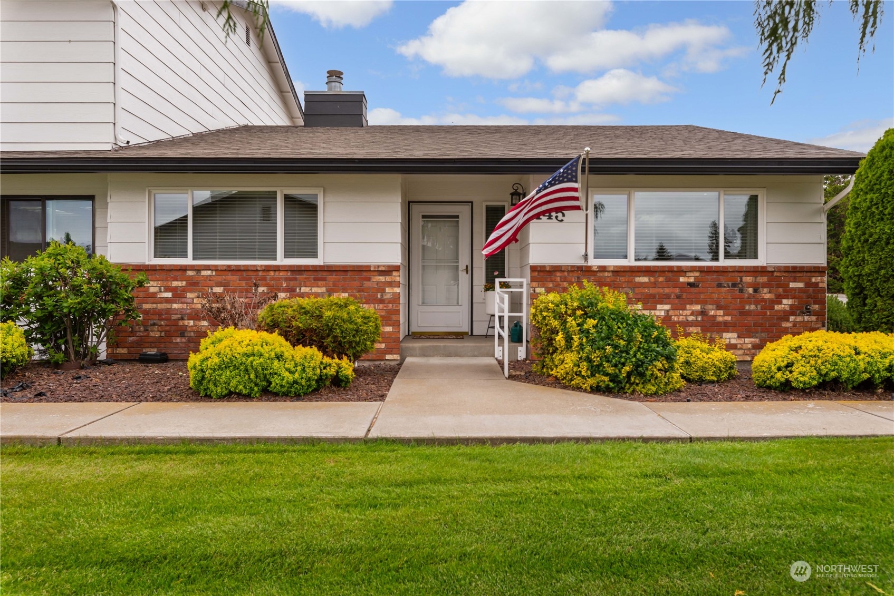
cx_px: 447
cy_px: 298
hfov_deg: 73.7
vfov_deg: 53.2
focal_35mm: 24
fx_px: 596
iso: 100
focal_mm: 24
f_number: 8
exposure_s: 1/320
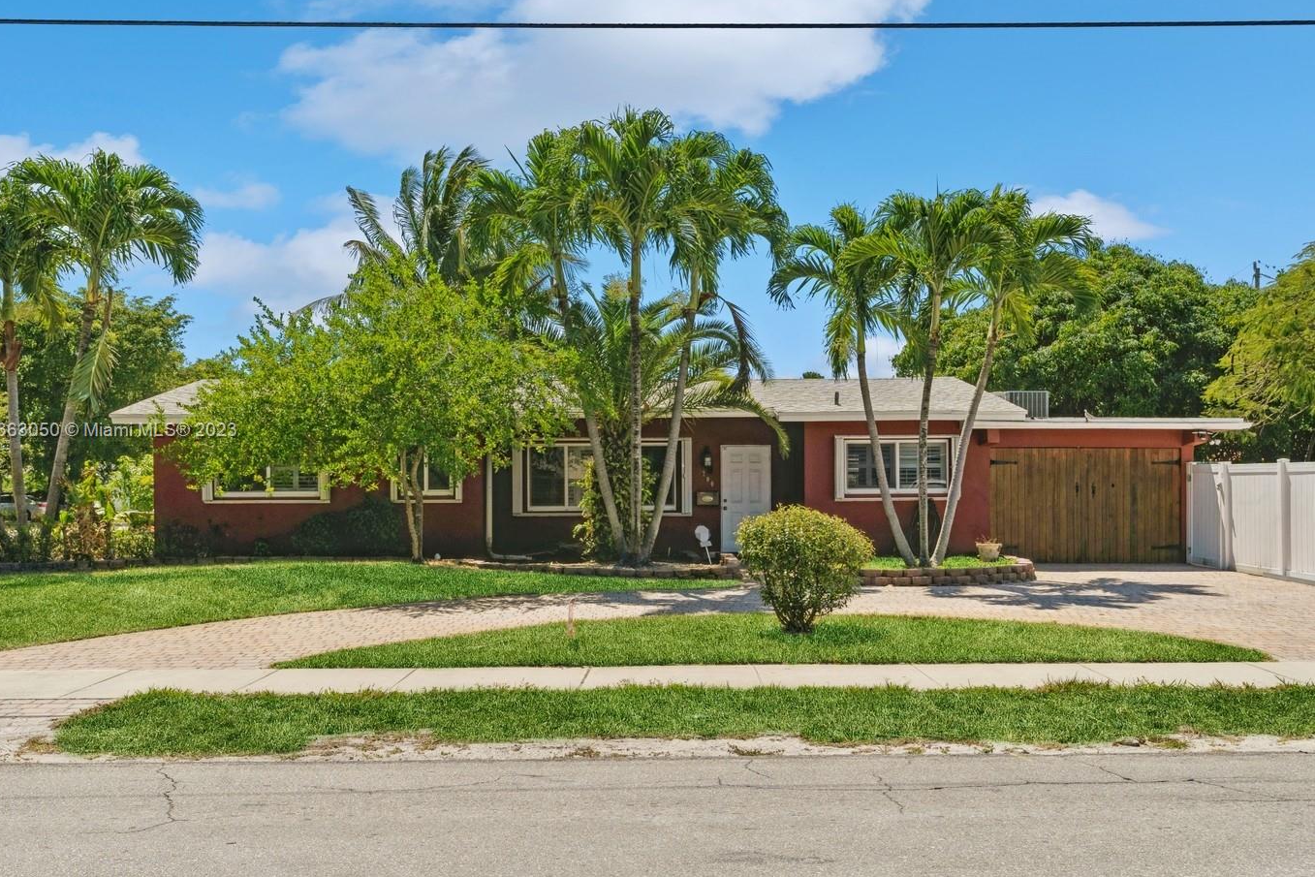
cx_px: 638
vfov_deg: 40.0
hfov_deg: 57.2
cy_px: 432
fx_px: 1205
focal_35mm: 33
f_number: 7.1
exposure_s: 1/500
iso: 100
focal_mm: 32
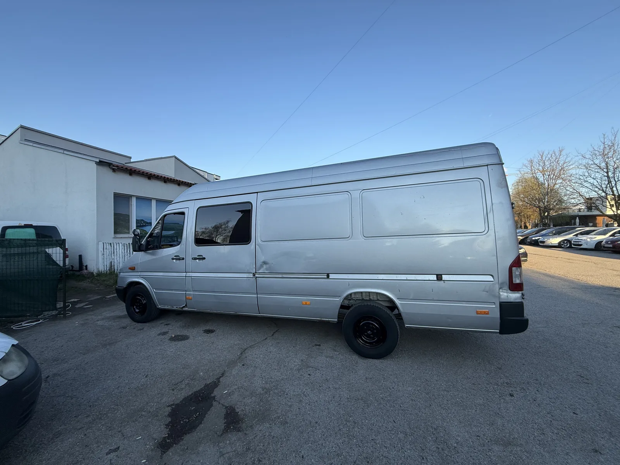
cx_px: 310
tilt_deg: -0.1
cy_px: 232
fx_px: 251
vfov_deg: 85.7
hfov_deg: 102.1
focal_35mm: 14
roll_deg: +0.6
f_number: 2.2
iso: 50
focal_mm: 2.22
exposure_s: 1/522
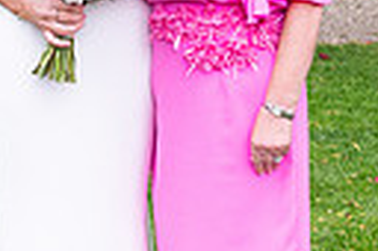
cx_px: 112
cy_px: -19
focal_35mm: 172
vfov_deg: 7.9
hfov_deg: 11.9
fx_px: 1804
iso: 200
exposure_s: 1/200
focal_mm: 38
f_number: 5
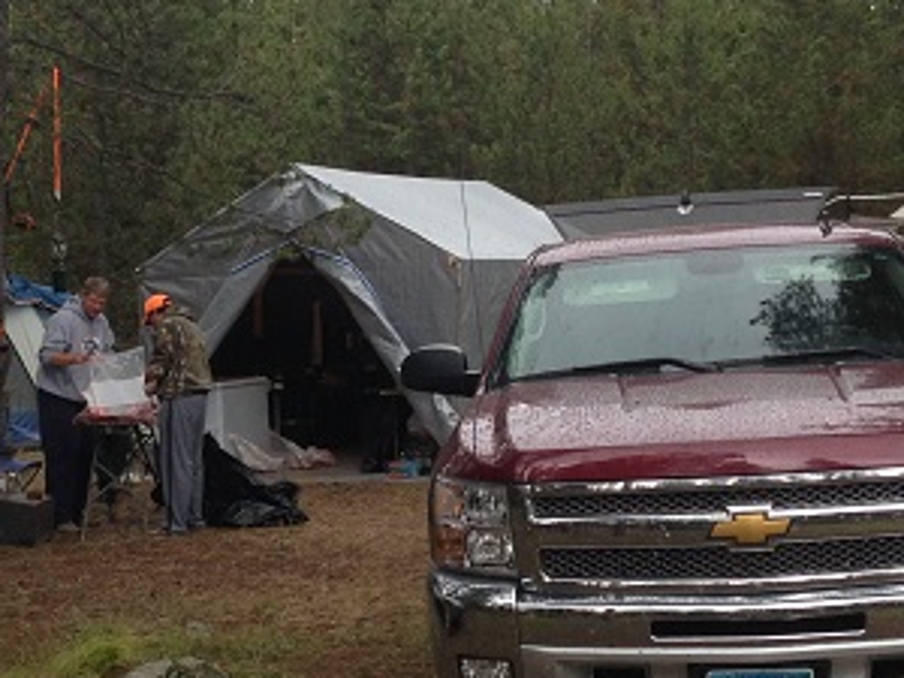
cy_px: 371
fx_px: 2298
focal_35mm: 88
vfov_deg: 16.8
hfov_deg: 22.2
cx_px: 325
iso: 64
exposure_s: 1/60
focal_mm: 4.12
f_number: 2.4
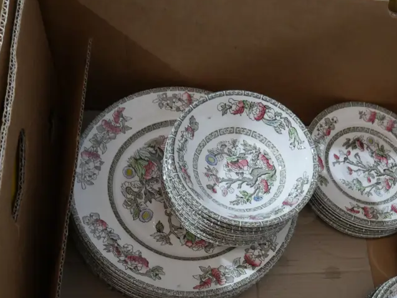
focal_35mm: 45
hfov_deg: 41.2
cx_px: 282
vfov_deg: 31.6
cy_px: 225
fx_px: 516
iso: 1000
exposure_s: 1/60
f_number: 3.5
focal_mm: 14
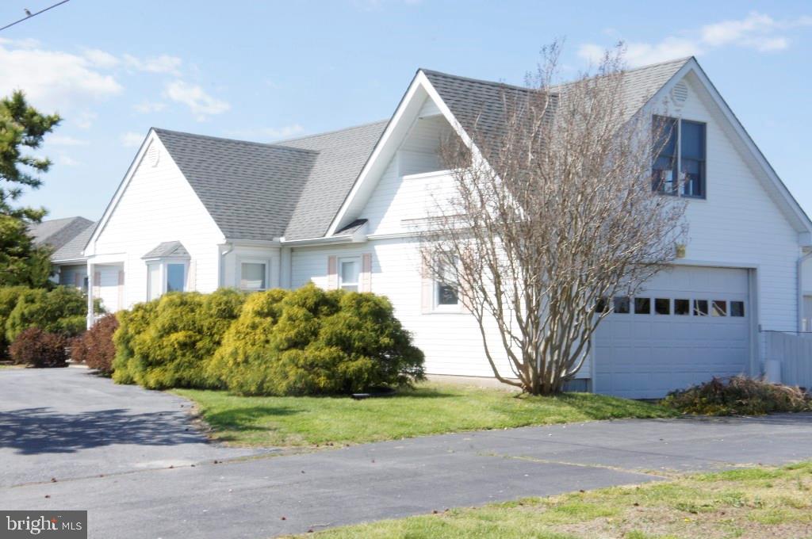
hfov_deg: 35.1
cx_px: 406
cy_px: 270
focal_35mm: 57
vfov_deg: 23.7
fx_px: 1284
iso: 200
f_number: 29
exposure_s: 1/25
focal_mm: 38
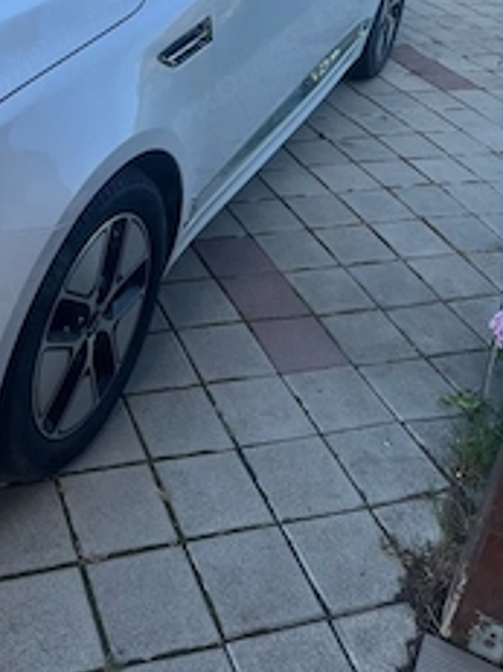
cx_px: 90
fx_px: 873
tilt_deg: -24.7
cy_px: 99
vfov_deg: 39.7
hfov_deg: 31.2
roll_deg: -5.4
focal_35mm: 45
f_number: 1.6
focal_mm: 5.1
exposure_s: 1/766
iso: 50
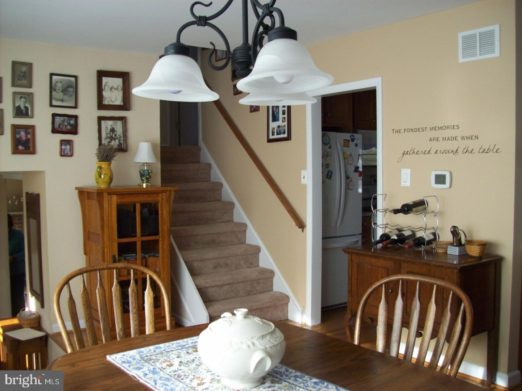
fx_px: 543
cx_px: 261
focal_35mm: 36
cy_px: 196
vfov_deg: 39.7
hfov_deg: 51.4
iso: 80
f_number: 2.7
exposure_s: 1/96.4
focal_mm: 6
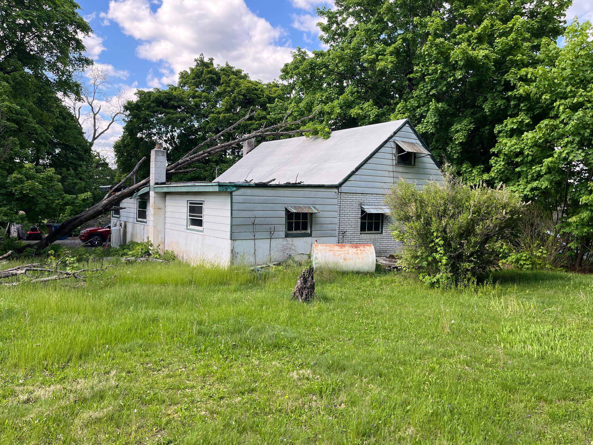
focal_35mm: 26
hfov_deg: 67.3
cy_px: 222
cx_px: 296
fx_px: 445
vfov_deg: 53.1
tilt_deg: -3.3
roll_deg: -1.0
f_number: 1.6
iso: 50
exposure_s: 1/751
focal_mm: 5.1
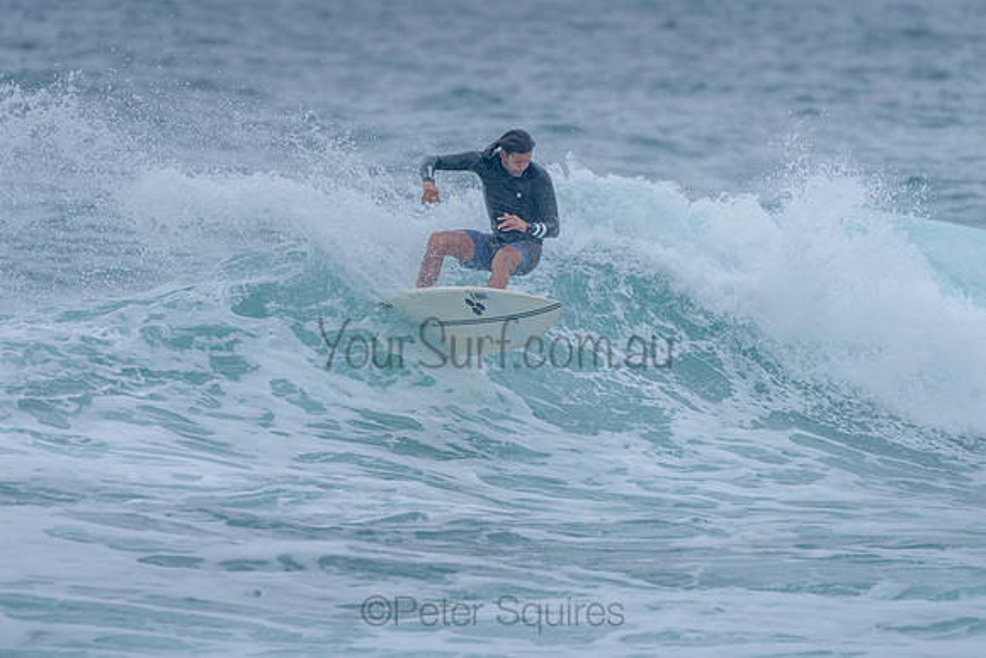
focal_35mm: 613
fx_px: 16786
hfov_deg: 3.4
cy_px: 316
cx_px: 442
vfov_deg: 2.2
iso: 500
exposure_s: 1/1250
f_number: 5.6
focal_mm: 500
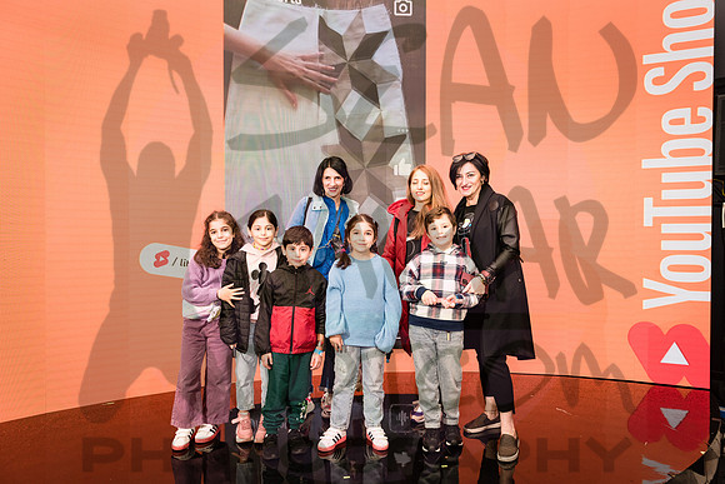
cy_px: 242
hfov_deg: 73.6
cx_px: 362
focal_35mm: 24
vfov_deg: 53.1
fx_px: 484
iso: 1250
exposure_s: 1/200
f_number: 3.5
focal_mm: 24
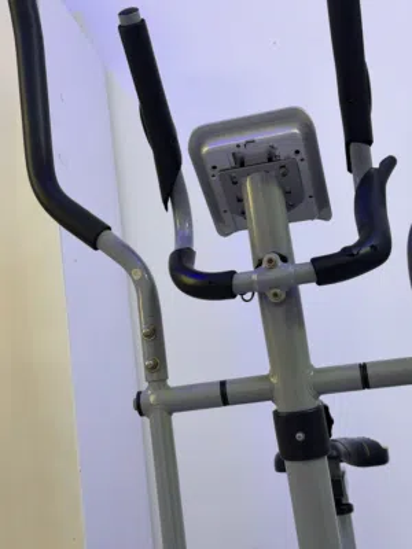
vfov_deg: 39.7
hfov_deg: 30.3
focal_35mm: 48
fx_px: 762
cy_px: 274
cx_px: 206
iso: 320
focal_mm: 6.76
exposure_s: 1/40
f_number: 1.78
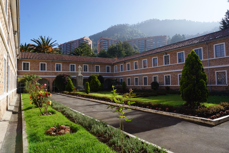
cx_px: 114
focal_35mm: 24
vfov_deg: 53.1
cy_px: 76
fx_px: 153
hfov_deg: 73.7
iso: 100
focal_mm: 16
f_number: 10
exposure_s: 1/100
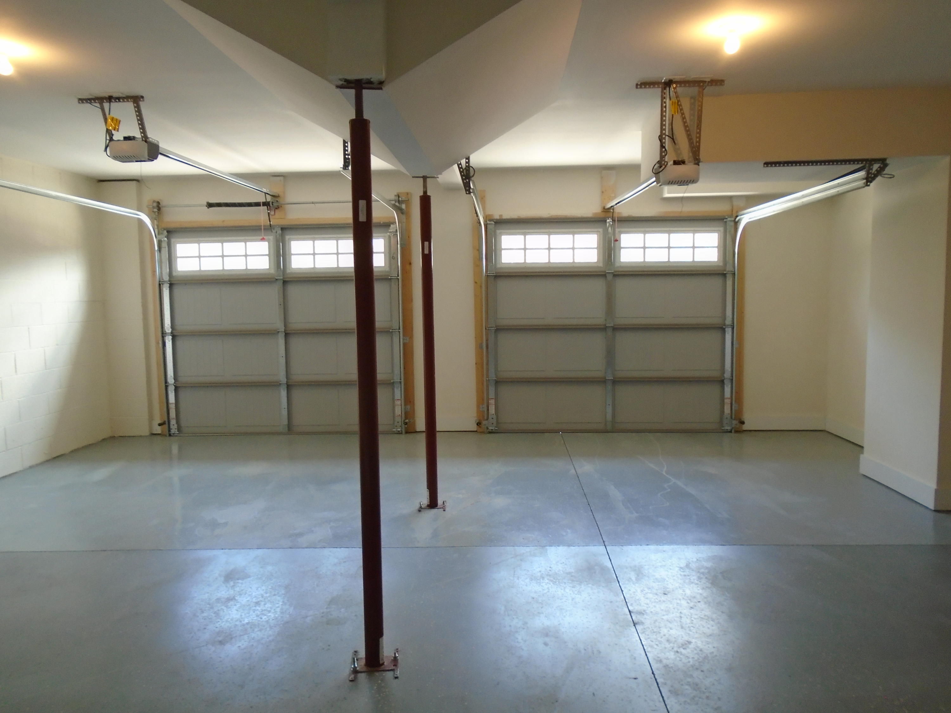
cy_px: 356
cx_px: 476
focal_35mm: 26
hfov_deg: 67.3
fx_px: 714
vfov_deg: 53.1
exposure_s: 1/30
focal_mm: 4.6
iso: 250
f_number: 3.2
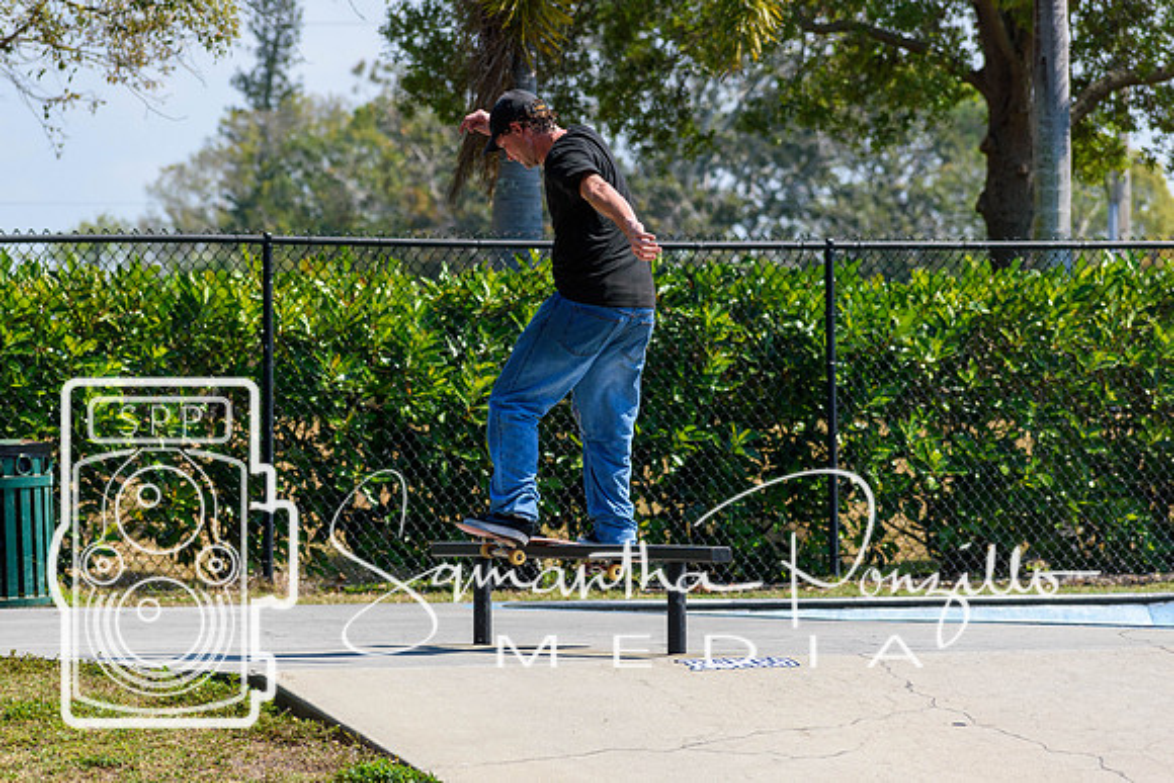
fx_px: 6605
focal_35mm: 202
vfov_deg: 6.8
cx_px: 587
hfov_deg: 10.2
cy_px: 392
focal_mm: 135
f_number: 5.6
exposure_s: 1/2000
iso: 250
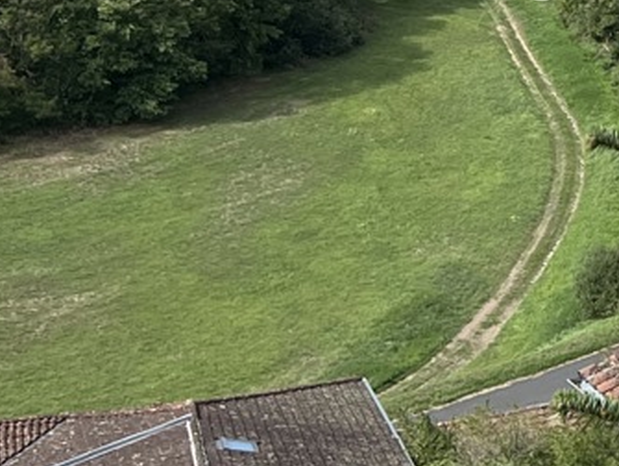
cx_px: 1098
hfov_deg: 14.1
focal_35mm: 124
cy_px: -340
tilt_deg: -3.5
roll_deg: -3.6
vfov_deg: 11.2
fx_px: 2220
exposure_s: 1/2994
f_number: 1.5
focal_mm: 5.7
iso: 50
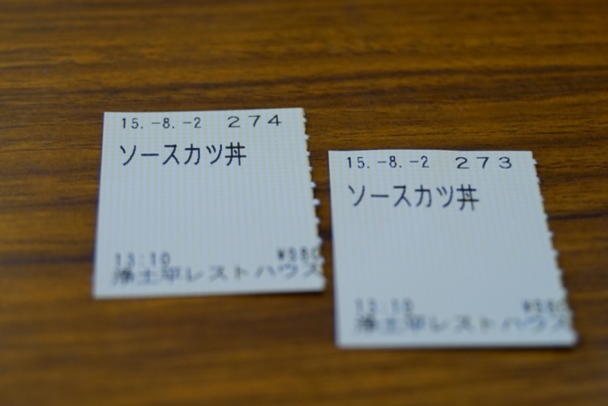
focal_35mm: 88
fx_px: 1486
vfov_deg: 15.5
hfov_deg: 23.1
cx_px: 290
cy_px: 187
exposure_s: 1/90
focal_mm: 50
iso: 250
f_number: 4.5
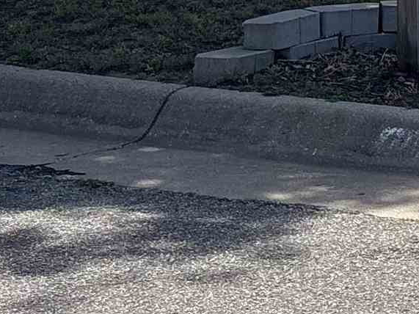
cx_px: 1087
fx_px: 1694
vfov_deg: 10.1
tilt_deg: -1.5
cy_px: -235
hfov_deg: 11.2
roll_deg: -0.5
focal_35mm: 140
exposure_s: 1/3125
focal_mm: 5.96
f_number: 1.6
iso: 50
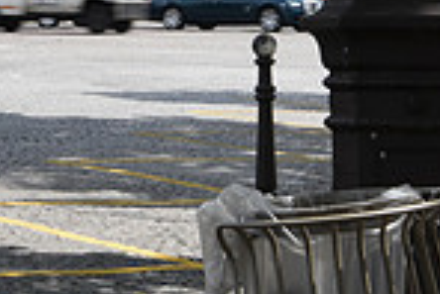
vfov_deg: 7.2
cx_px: -9
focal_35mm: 188
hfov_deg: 10.8
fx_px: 2300
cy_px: -186
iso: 64
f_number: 16
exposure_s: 1/25
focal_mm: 48
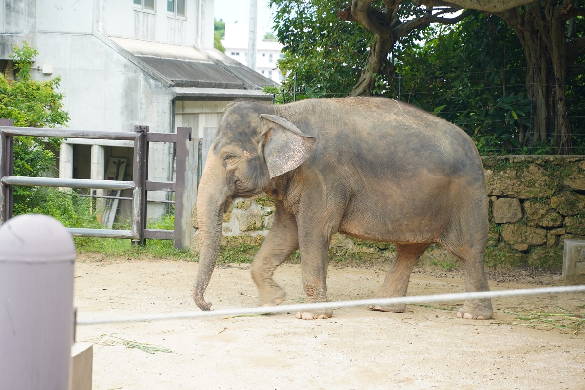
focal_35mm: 75
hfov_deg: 27.0
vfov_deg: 18.2
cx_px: 292
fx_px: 1219
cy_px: 195
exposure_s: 1/80
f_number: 4
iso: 100
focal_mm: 75
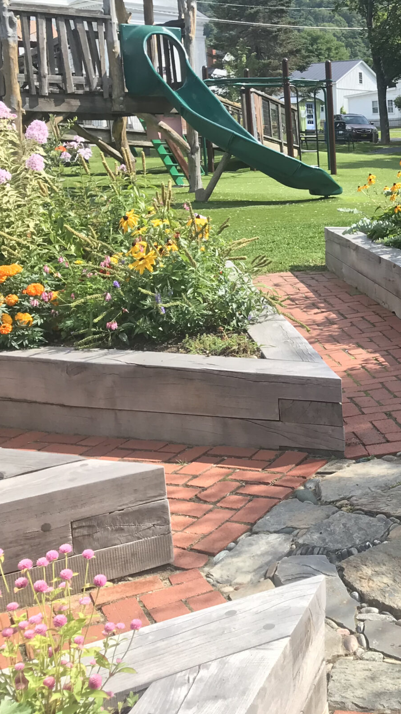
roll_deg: +0.3
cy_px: 319
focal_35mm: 49
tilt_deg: -7.7
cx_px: 528
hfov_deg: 21.9
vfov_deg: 42.0
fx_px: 927
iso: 20
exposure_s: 1/766
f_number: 1.8
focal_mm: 3.99
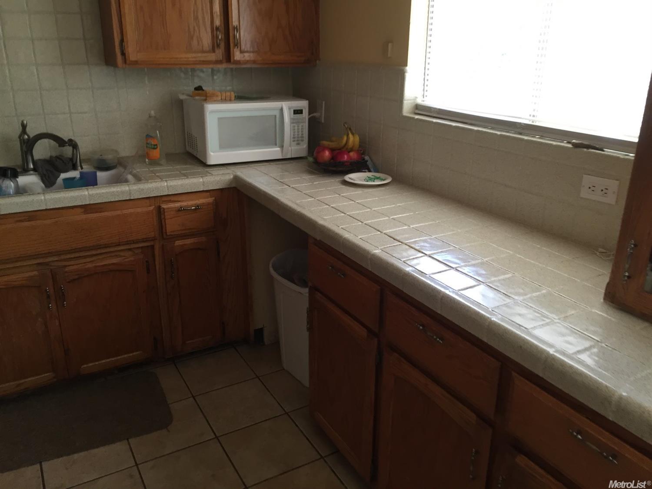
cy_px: 244
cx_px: 326
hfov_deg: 61.7
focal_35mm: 29
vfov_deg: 48.2
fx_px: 546
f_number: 2.2
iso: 80
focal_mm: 4.15
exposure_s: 1/30
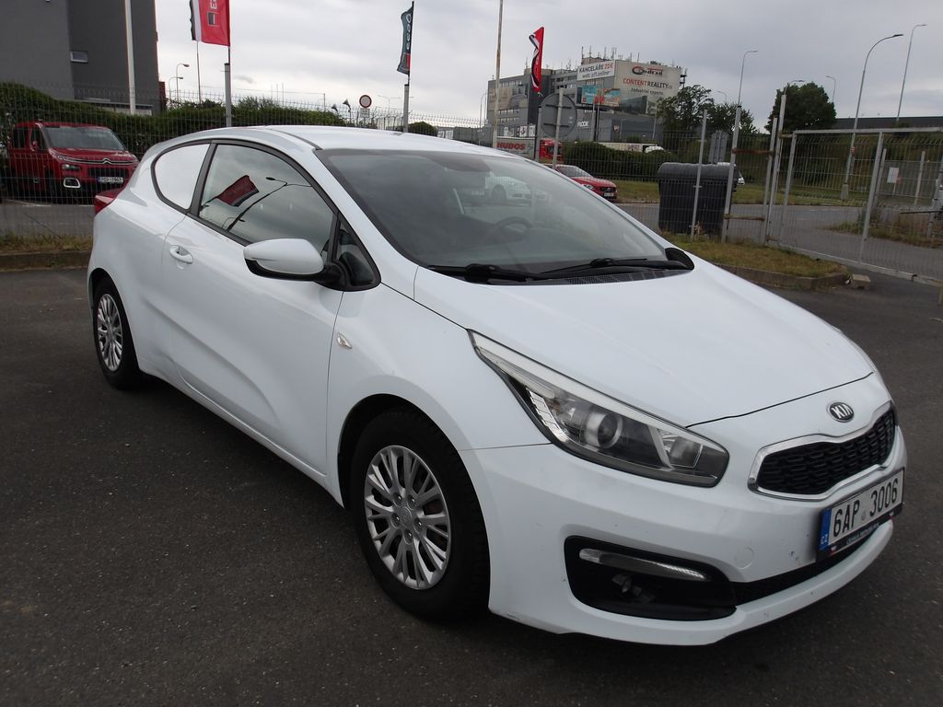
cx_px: 472
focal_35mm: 27
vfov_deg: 51.4
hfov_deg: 65.3
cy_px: 354
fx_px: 736
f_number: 3
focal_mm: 4.9
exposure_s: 1/890
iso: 100
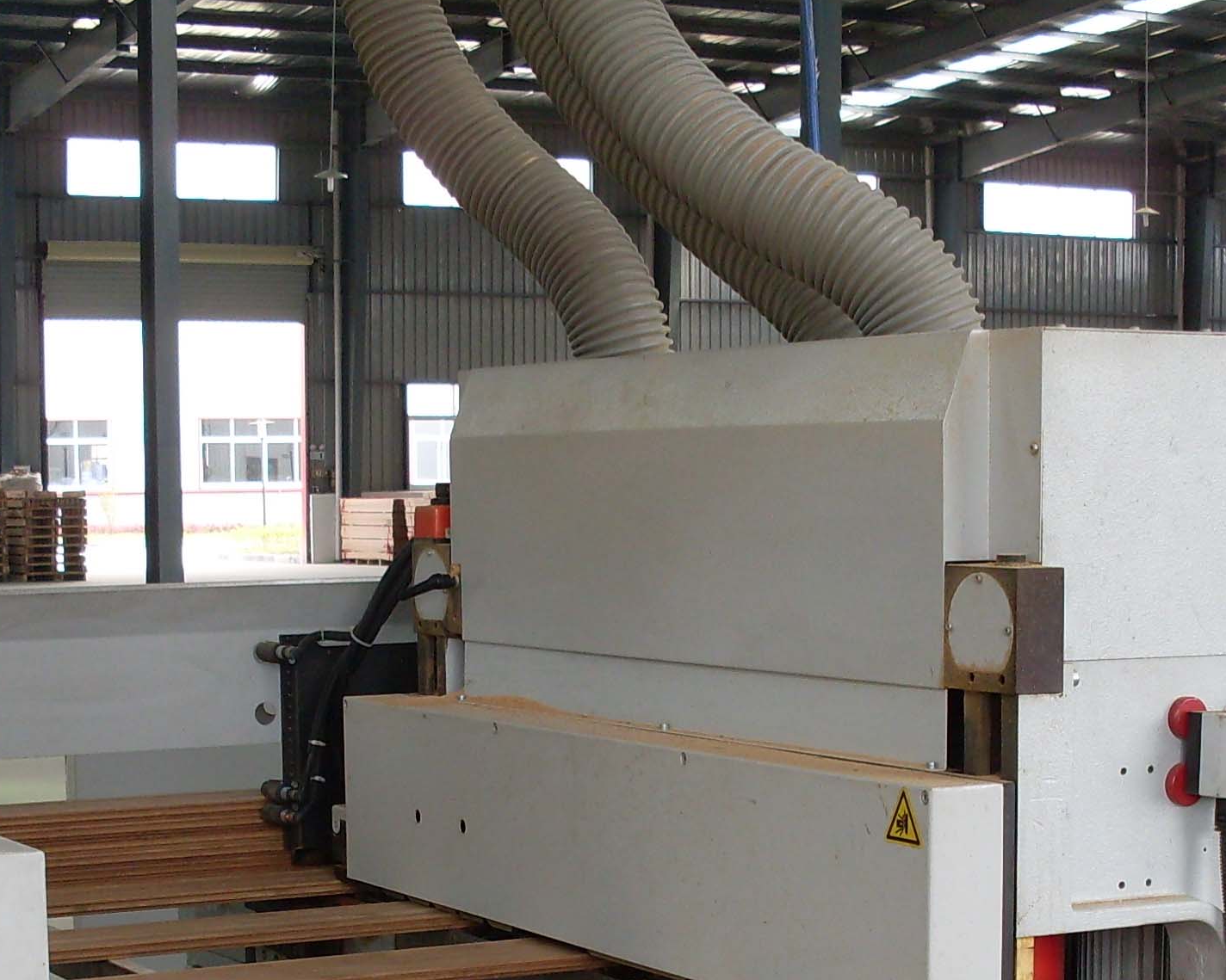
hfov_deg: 23.8
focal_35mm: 80
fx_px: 2903
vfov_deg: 18.8
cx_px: 635
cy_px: 898
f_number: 2.8
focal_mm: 6.3
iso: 80
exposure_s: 1/125
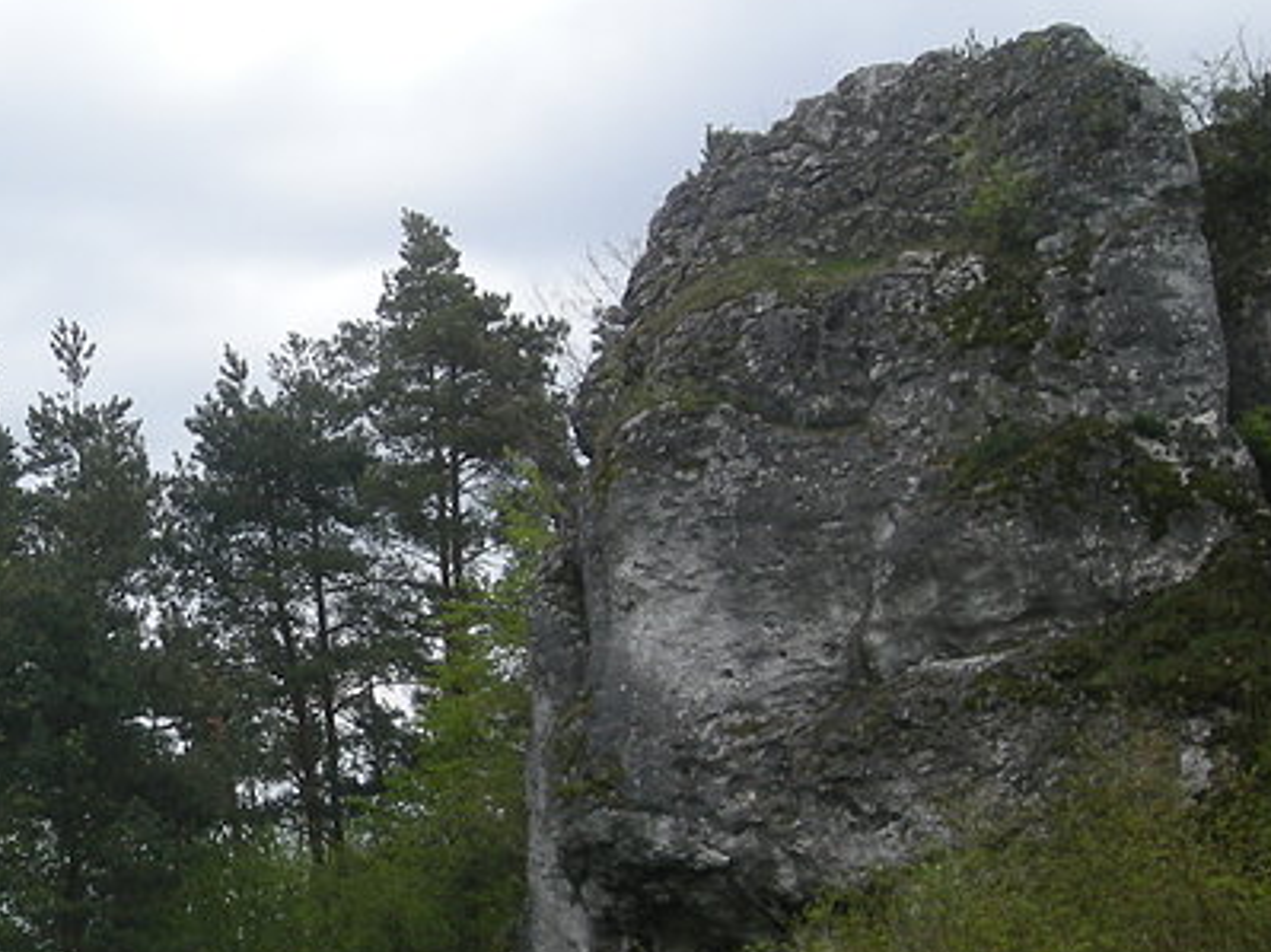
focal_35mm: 79
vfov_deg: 18.6
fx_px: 2900
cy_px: 594
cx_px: 38
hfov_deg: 23.8
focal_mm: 5.7
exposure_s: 1/135
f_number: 5.7
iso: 50
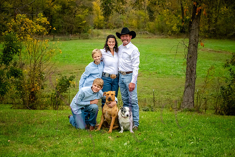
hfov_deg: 25.4
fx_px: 522
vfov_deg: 17.1
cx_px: 118
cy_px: 78
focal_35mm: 80
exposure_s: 1/800
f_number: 7.1
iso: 2000
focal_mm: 80
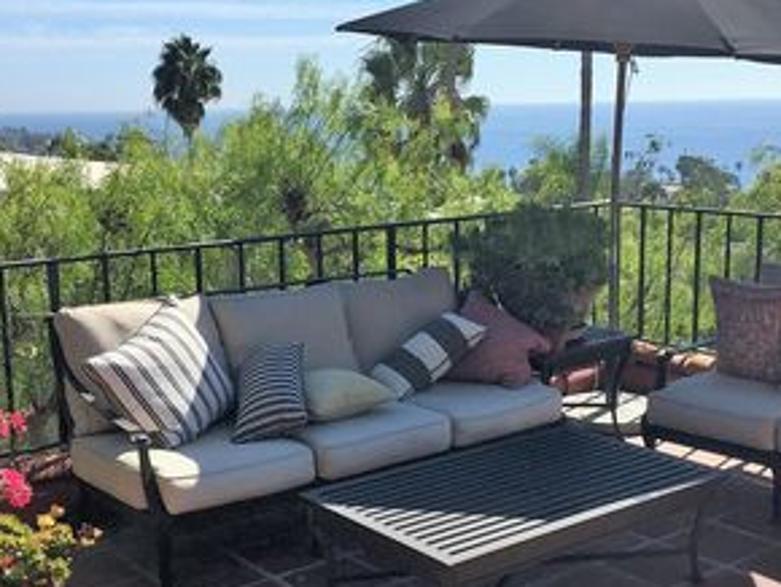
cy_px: 330
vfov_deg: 29.1
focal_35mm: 50
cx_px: 401
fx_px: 1129
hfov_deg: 38.2
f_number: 2.2
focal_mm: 4.15
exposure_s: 1/2475
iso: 32
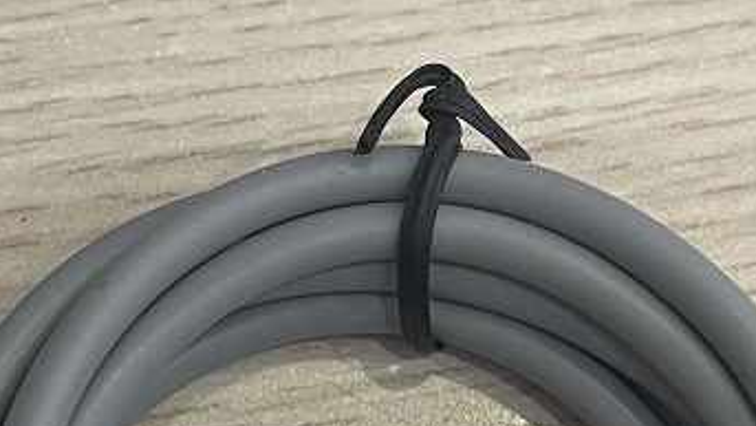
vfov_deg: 12.1
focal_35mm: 99
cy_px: 404
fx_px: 1985
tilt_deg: -71.9
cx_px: 284
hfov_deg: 21.5
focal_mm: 4.2
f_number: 1.6
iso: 200
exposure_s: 1/50
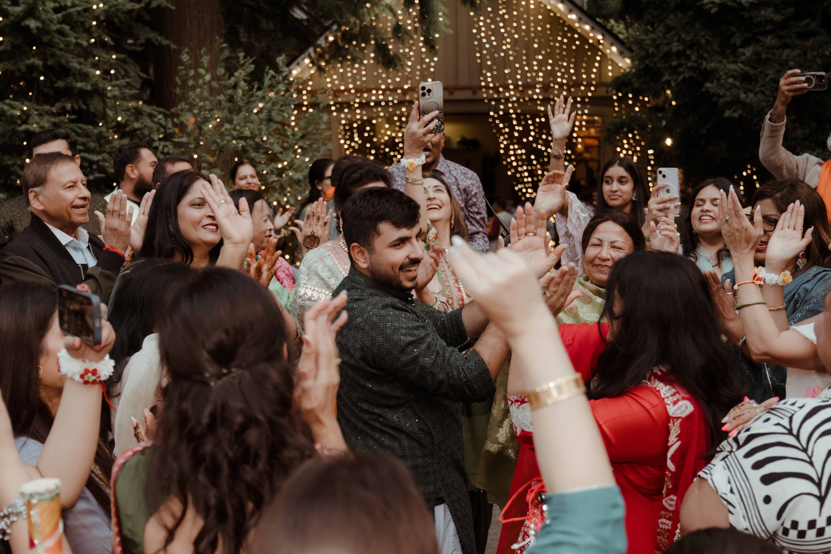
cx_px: 416
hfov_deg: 46.4
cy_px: 277
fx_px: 969
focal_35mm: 42
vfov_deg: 31.9
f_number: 2.8
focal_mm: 28
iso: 500
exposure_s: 1/250
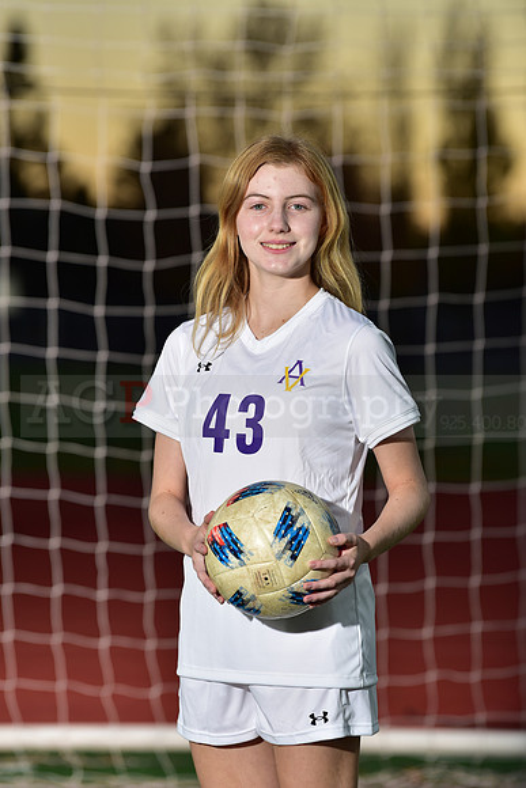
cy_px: 394
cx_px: 263
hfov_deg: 6.9
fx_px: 4380
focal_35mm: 200
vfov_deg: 10.3
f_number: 4.5
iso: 250
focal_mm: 200
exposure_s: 1/250
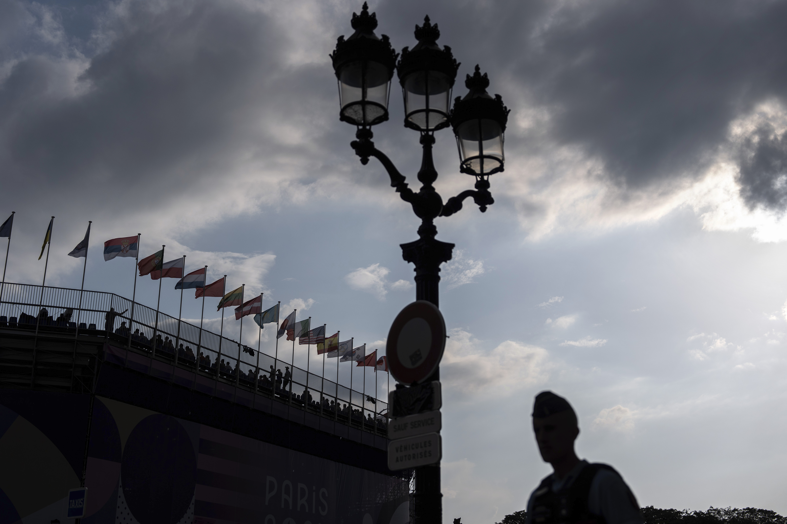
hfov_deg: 43.6
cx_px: 394
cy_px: 262
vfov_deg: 29.9
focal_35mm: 45
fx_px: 984
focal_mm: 45
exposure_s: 1/20000
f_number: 2.8
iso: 125
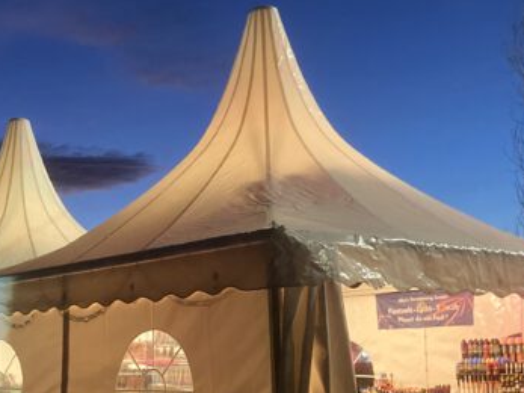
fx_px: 938
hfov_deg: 30.7
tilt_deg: +2.3
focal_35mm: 62
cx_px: 136
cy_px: 336
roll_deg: +2.0
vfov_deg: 23.2
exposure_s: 1/30
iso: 640
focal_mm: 3.99
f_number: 1.8
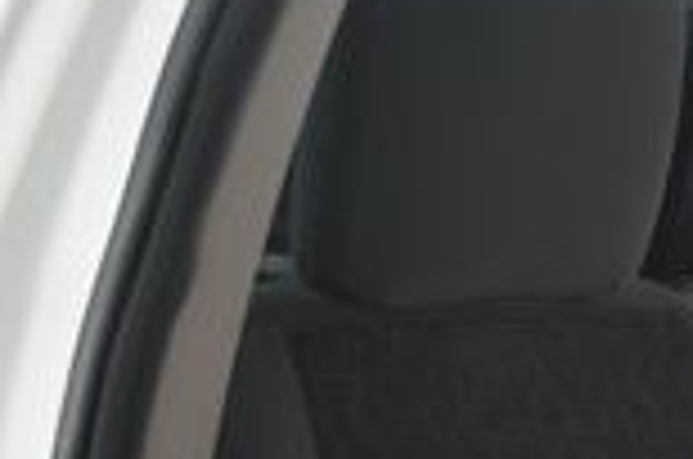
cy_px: 752
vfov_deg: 10.4
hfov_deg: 15.2
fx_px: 2401
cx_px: 1040
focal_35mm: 125
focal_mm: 20
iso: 100
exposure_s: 1/160
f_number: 4
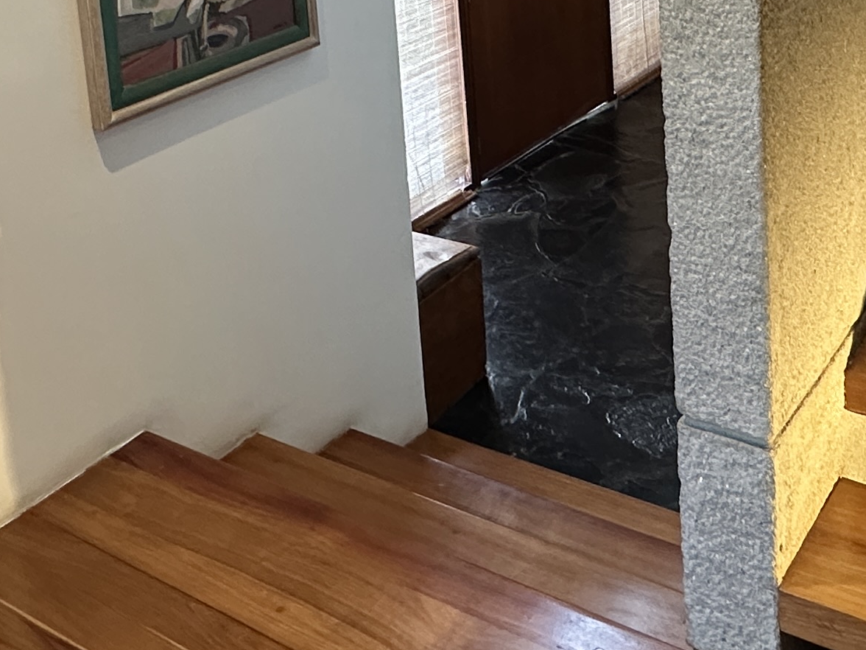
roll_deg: +3.5
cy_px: -111
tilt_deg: -8.2
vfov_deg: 27.1
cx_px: 556
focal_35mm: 48
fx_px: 1201
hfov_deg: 39.3
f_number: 2.2
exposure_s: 1/60
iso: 200
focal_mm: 2.22
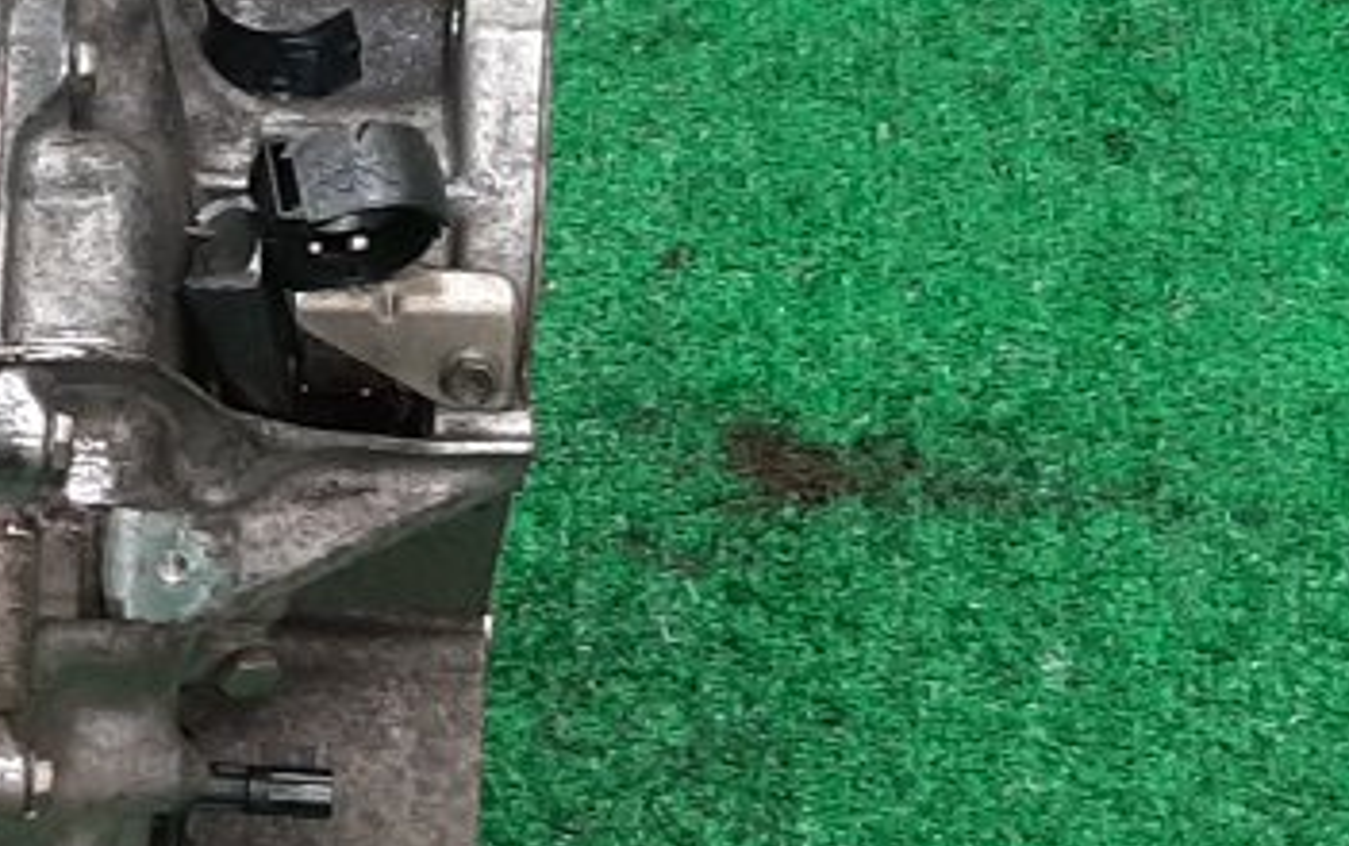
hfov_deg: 17.6
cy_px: 511
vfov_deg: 11.6
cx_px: -246
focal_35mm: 113
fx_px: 4158
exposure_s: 1/50
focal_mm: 3.93
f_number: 1.7
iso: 173
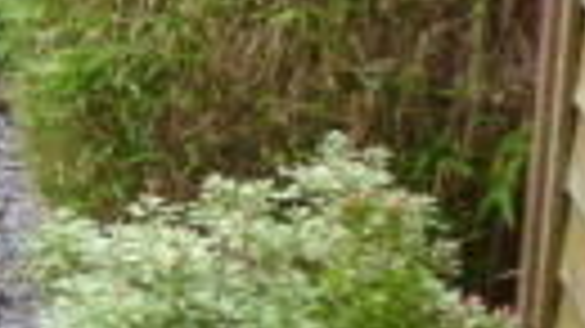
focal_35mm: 137
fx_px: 2124
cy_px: -222
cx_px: -664
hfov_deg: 13.1
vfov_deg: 8.6
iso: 80
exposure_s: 1/50
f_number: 3.3
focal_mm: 5
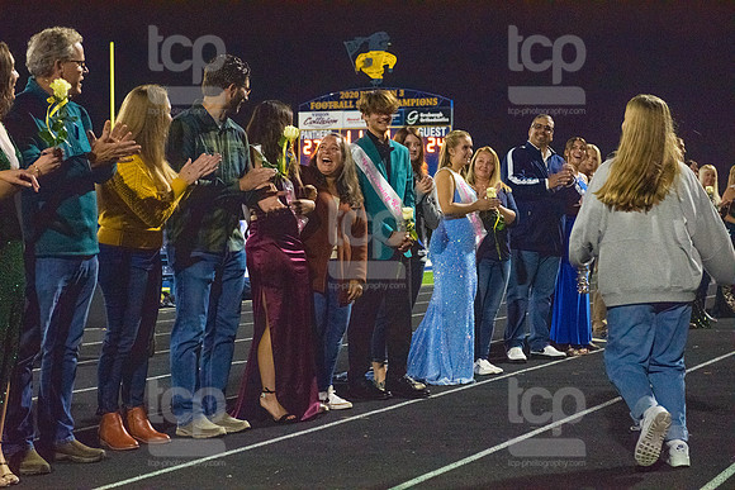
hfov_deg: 28.8
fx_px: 1429
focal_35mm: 70
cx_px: 368
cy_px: 245
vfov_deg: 19.5
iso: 8000
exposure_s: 1/500
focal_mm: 70
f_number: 5
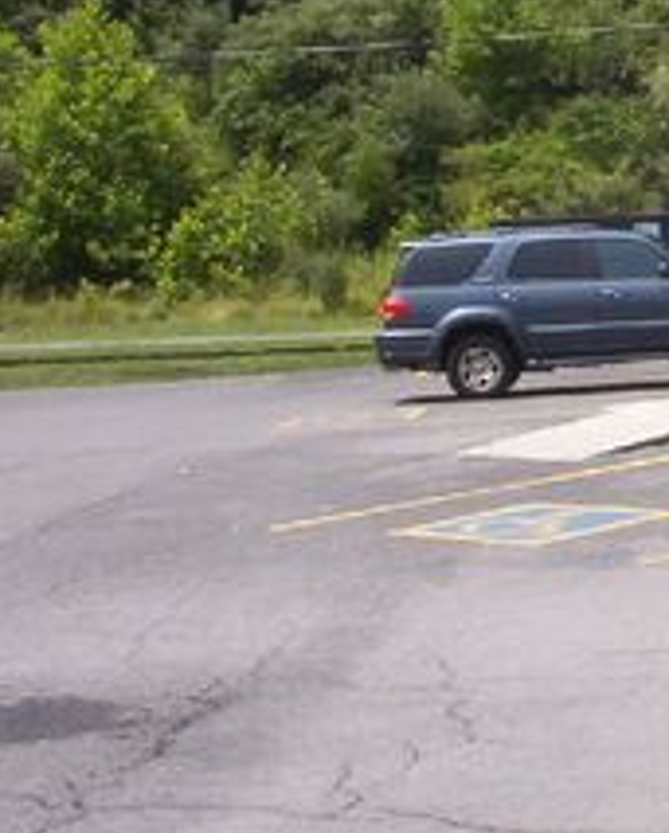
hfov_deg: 15.0
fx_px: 2346
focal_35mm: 95
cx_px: 1029
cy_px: 174
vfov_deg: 19.9
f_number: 8
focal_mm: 6
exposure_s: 1/200
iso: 100
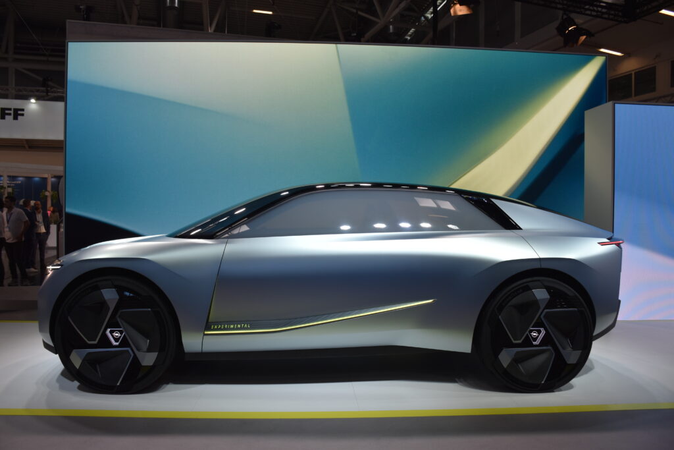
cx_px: 337
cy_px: 225
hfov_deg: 67.4
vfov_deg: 47.9
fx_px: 506
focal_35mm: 27
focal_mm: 18
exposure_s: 1/250
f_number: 5.6
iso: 220
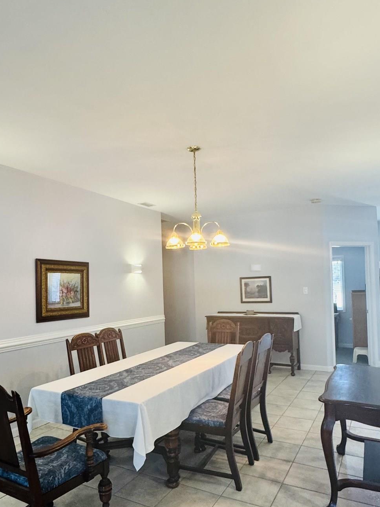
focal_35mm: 25
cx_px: 173
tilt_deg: +1.8
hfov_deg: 54.8
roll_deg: +1.8
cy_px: 279
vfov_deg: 69.2
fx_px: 366
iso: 200
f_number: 2.2
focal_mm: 2.22
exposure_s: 1/60
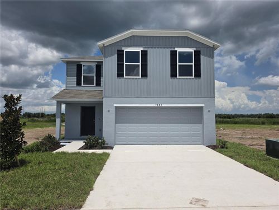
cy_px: 105
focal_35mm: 23
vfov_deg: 58.9
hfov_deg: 73.9
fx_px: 185
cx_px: 140
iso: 25
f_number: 1.4
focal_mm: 6.5
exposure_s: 1/7939
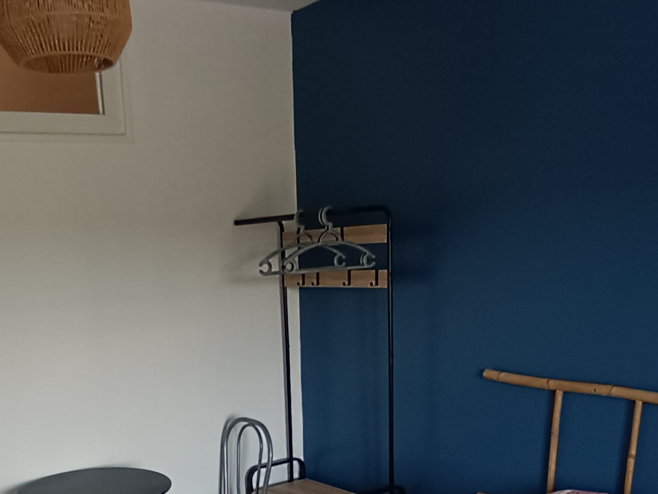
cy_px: 503
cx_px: 220
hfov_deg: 40.7
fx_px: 875
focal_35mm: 46
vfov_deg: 29.3
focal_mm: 1.65
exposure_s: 1/100
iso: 545
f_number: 2.2
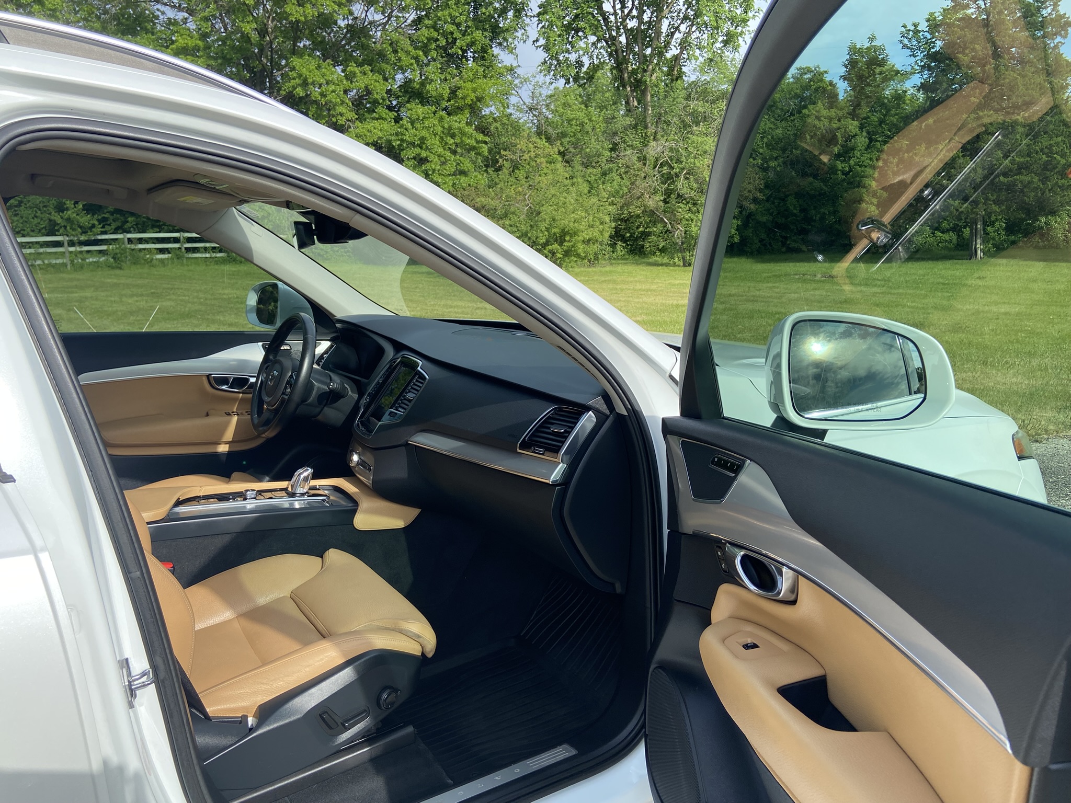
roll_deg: -0.1
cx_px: 536
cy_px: 402
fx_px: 804
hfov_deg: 67.3
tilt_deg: -12.6
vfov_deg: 53.1
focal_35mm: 26
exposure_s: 1/1157
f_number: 1.8
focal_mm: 4.25
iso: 32
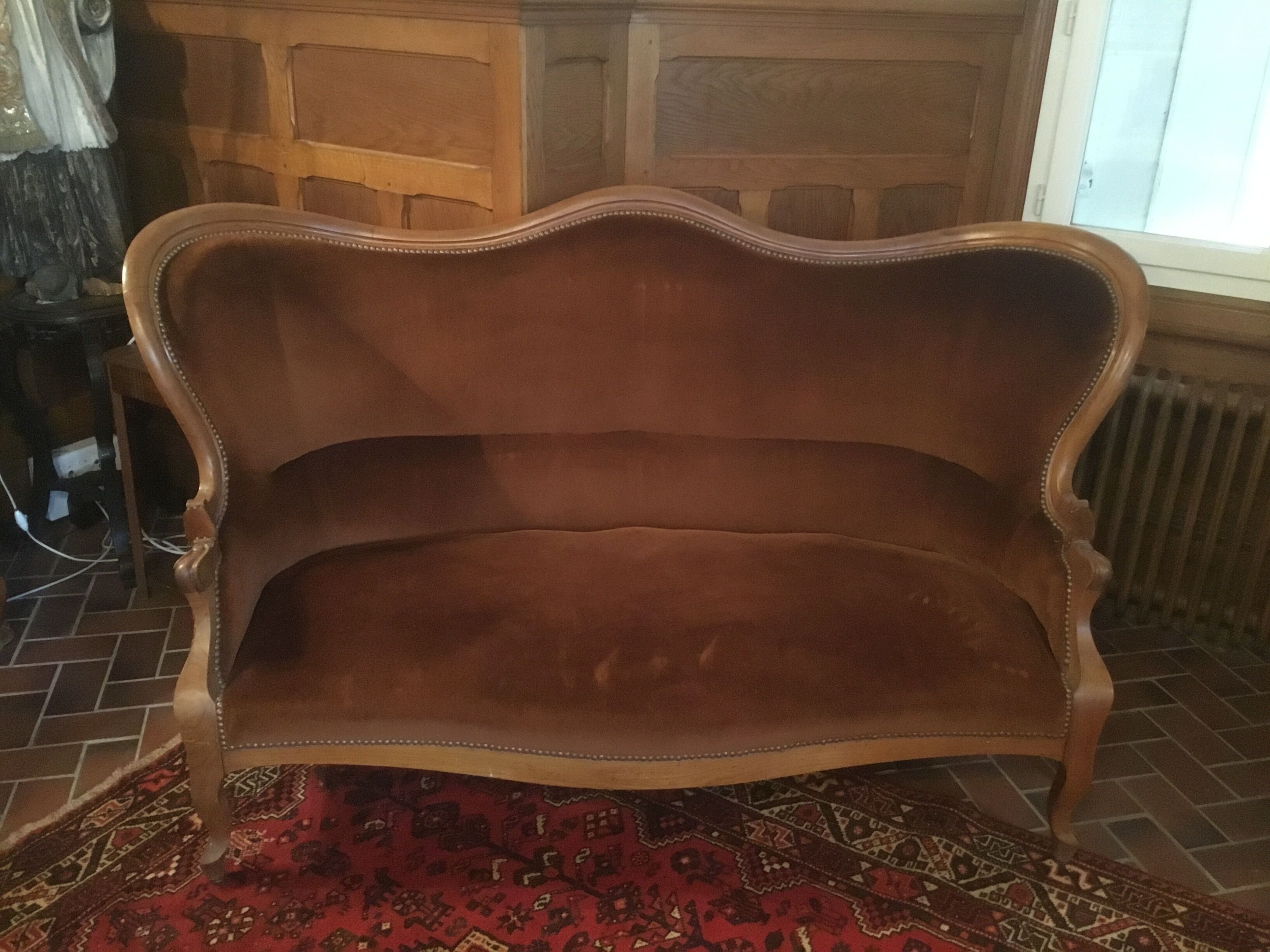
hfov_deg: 58.4
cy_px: 476
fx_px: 1137
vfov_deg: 45.4
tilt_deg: -22.6
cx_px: 635
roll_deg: -1.4
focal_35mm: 31
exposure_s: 1/17
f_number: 2.4
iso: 800
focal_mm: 3.3
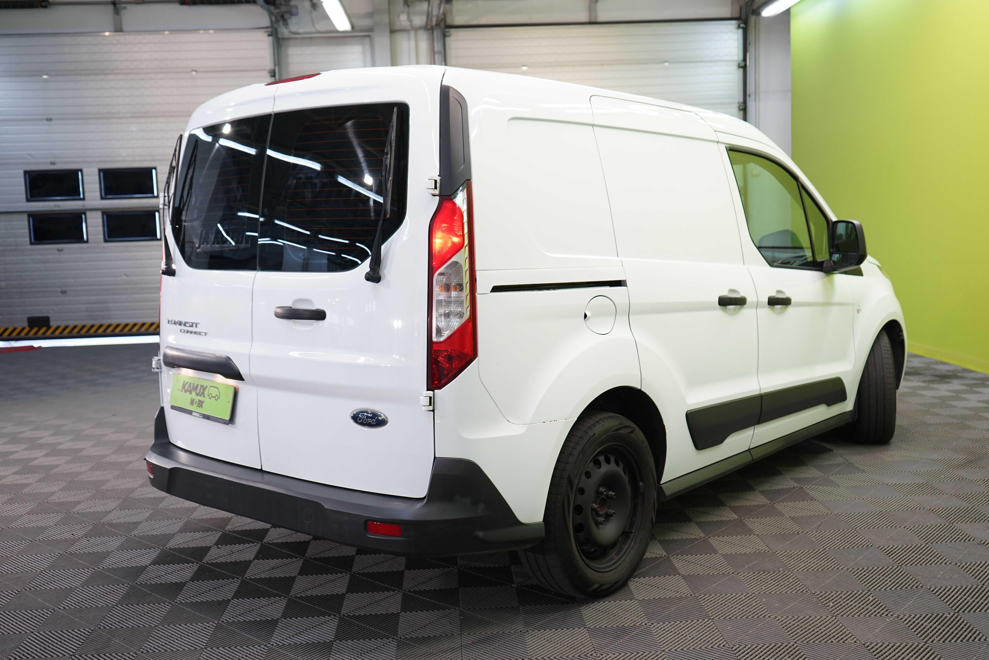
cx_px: 494
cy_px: 330
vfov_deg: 38.9
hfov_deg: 55.8
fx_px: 934
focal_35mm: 34
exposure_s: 1/50
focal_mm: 34
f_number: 4
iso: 500
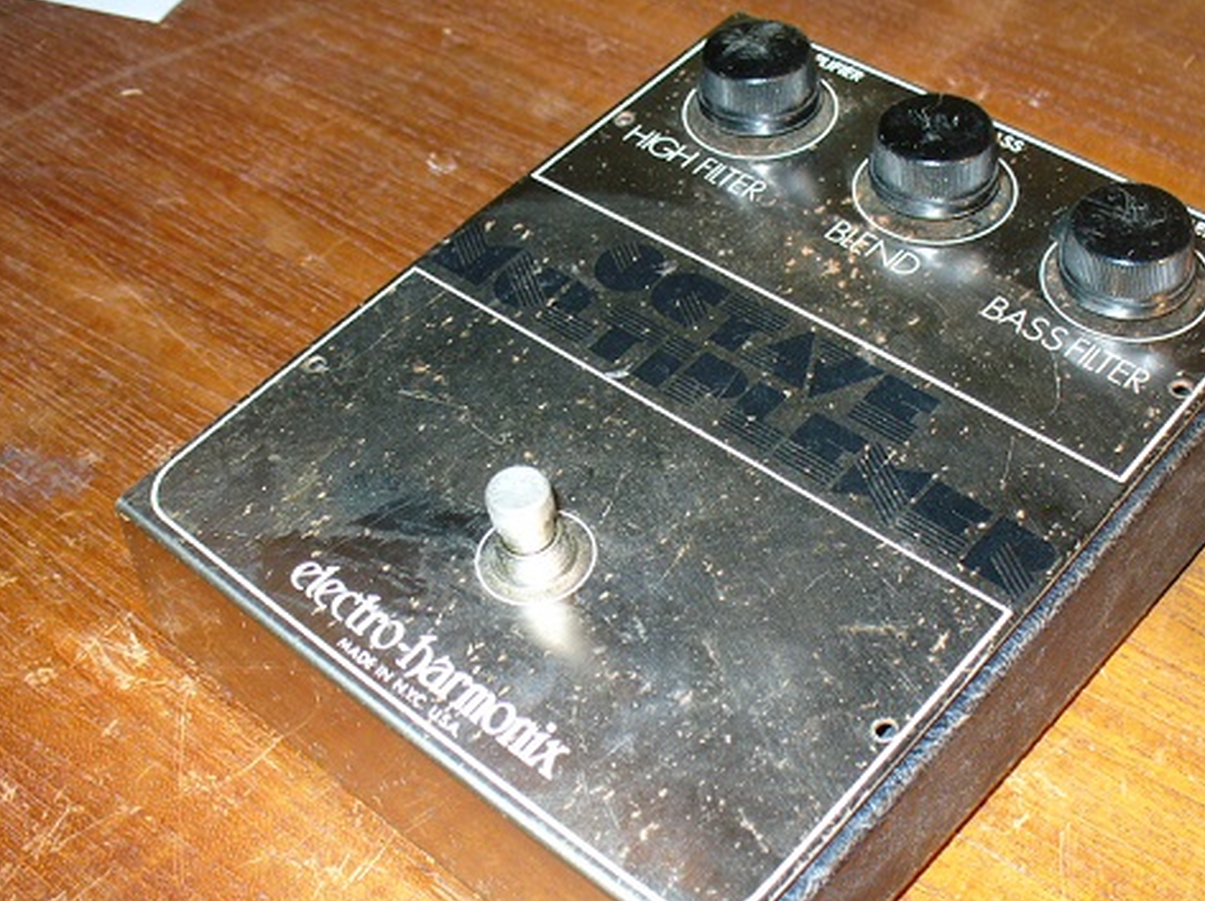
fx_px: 1634
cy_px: 486
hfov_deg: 40.5
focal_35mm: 47
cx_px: 636
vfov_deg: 30.8
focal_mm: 6.1
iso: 100
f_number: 2.8
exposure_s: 1/30
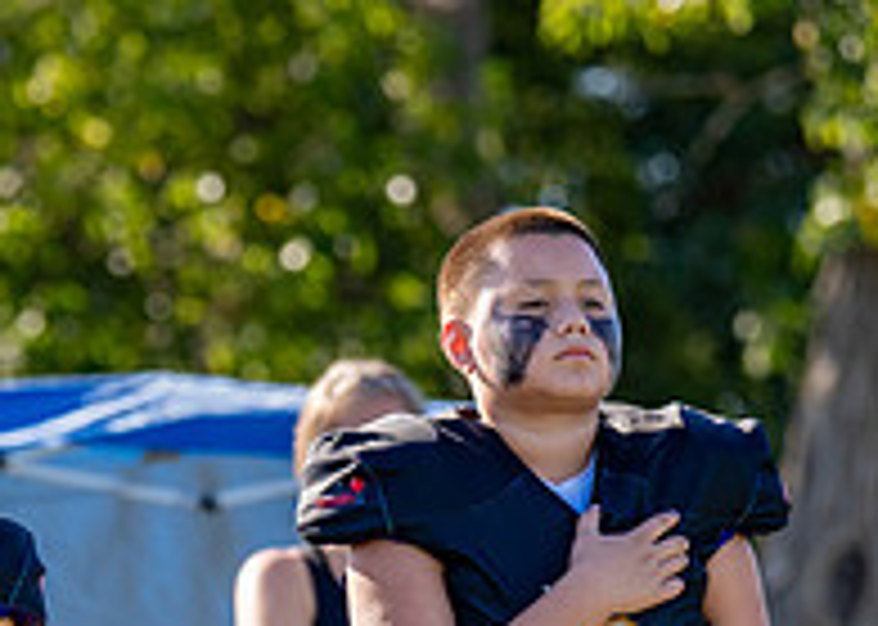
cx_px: 8
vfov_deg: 3.2
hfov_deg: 4.5
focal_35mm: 444
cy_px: 873
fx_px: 11064
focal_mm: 116
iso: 160
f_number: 2.8
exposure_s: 1/1000
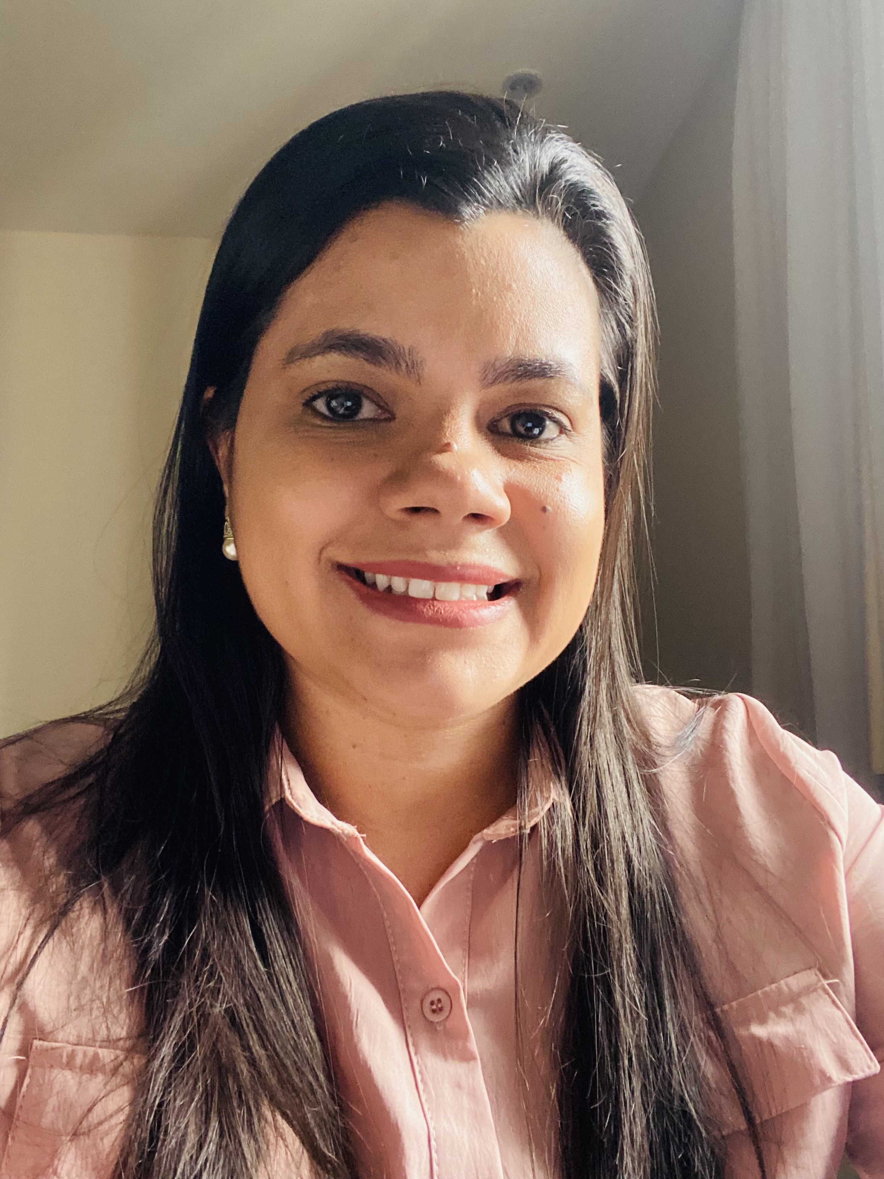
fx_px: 1021
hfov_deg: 46.8
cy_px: 590
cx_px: 442
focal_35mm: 30
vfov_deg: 60.0
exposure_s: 1/47
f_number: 2.2
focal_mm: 2.71
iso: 400
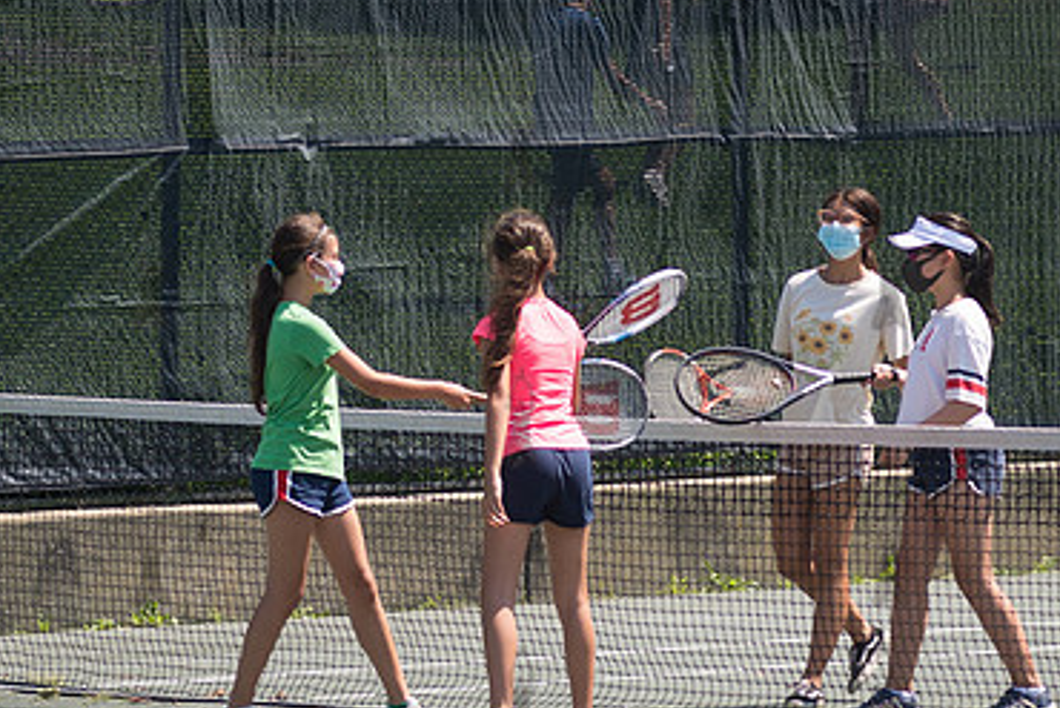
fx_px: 7805
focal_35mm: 265
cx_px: 671
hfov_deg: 7.8
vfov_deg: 5.2
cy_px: 394
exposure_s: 1/800
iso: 125
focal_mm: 80
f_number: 5
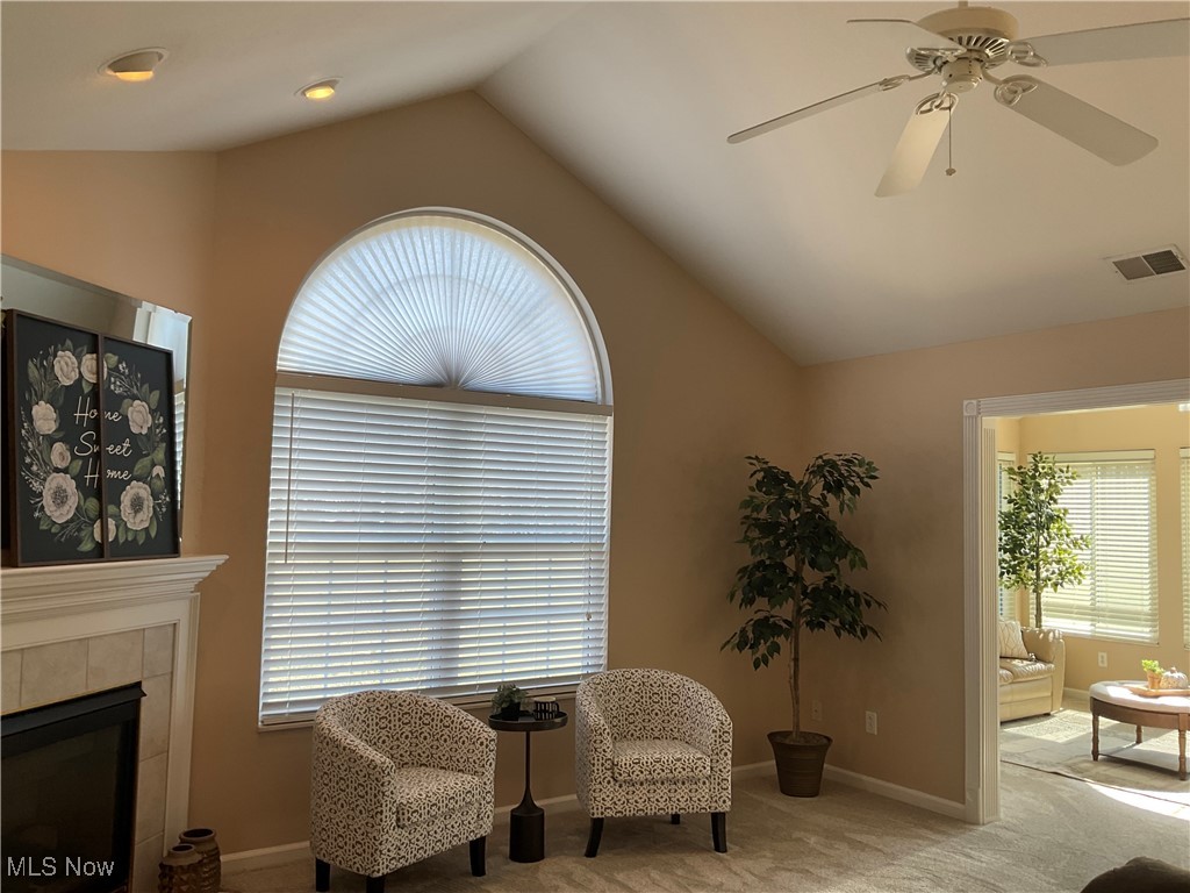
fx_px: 997
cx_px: 595
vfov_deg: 48.2
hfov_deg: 61.7
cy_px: 446
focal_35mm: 29
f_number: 1.8
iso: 25
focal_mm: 3
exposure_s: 1/120
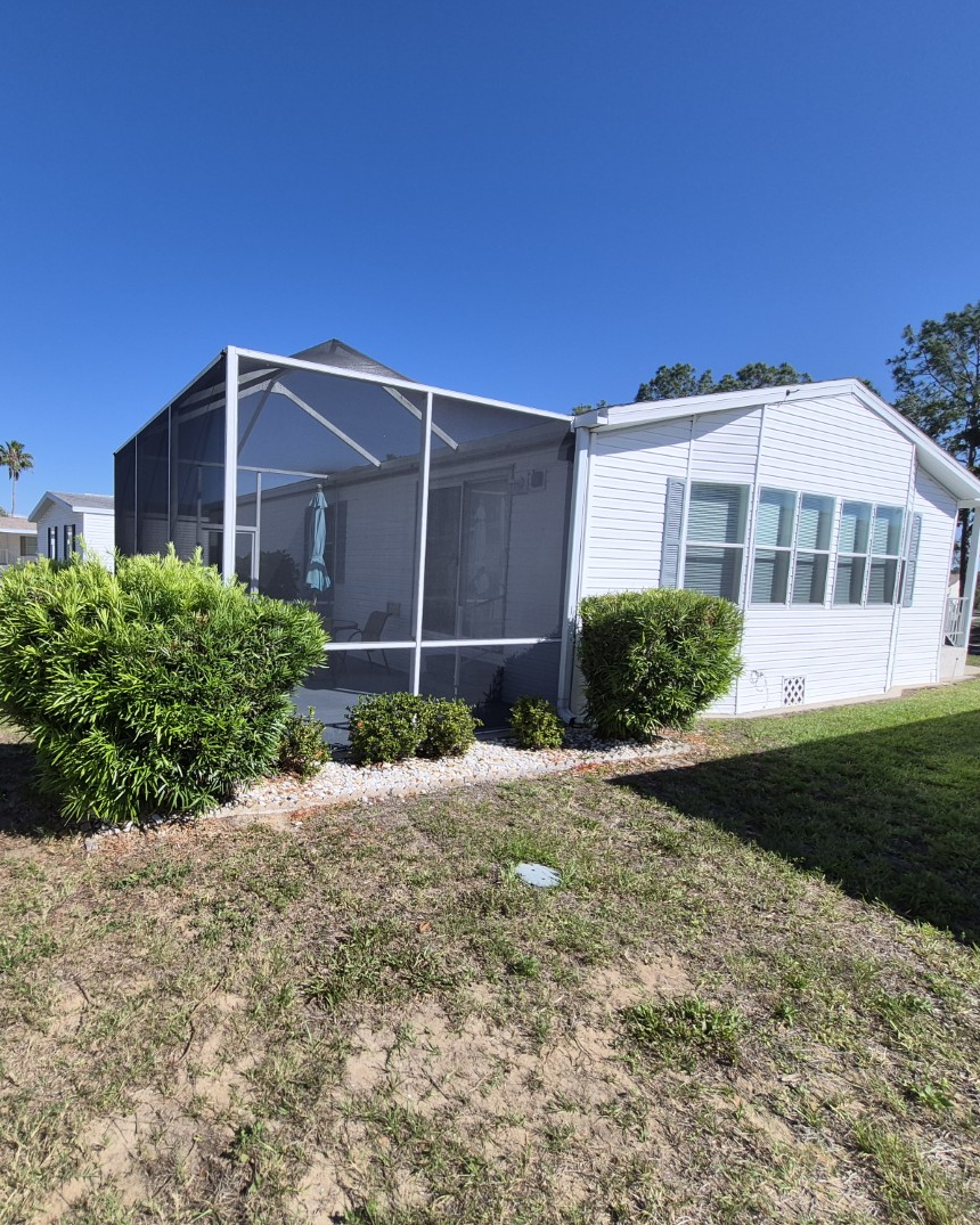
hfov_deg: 75.9
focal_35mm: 17
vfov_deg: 89.6
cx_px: 382
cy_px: 614
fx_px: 616
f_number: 2.2
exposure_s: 1/2440
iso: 40
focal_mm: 1.74
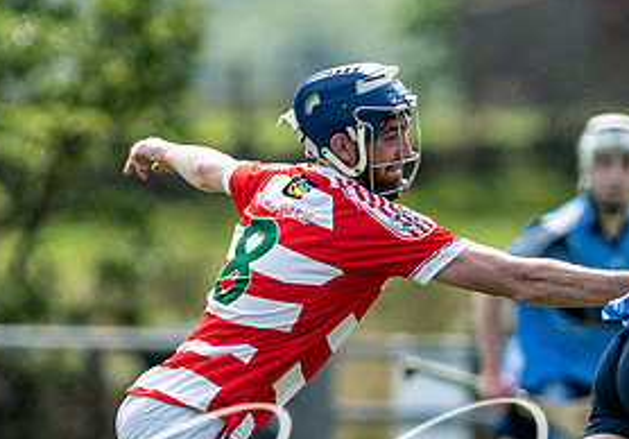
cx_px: 703
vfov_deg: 1.0
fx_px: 26306
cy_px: 479
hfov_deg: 1.4
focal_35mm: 1484
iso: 125
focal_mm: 300
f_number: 2.8
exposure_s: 1/1600
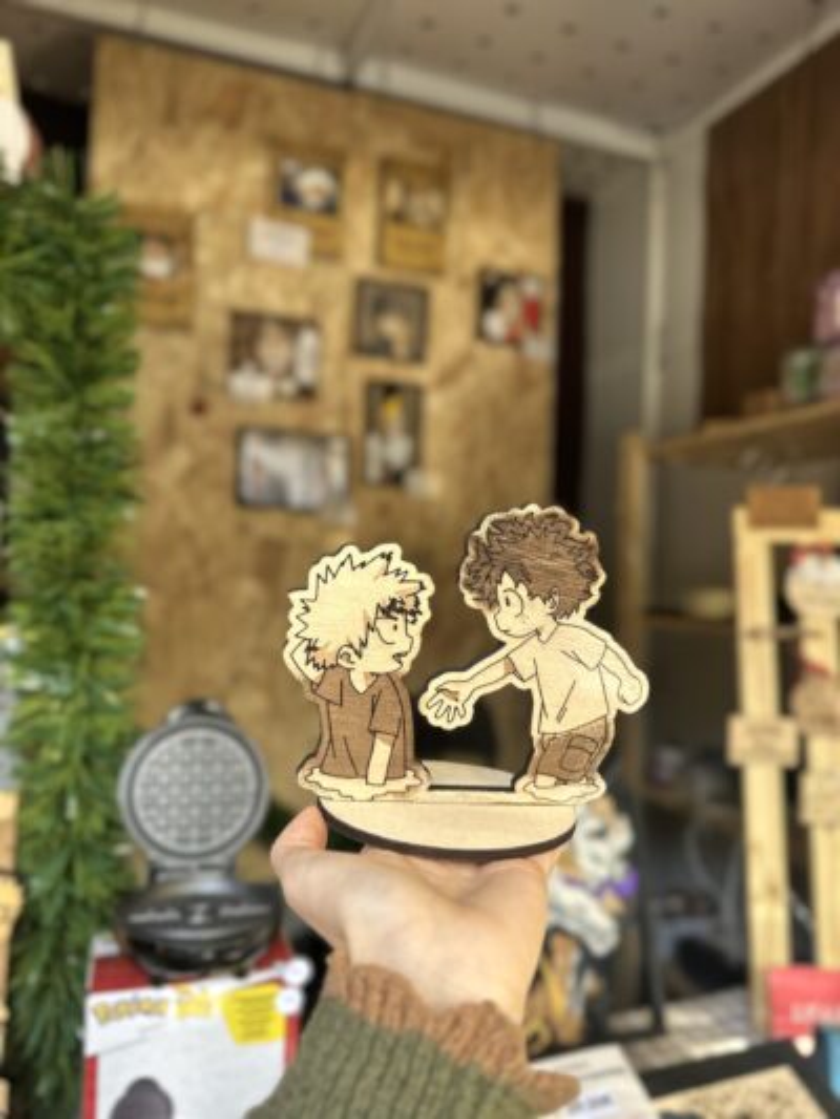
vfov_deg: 71.6
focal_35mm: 24
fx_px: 776
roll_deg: -2.2
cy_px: 560
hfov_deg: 56.8
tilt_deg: +1.7
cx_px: 420
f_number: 1.78
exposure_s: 1/194
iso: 64
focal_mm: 6.86
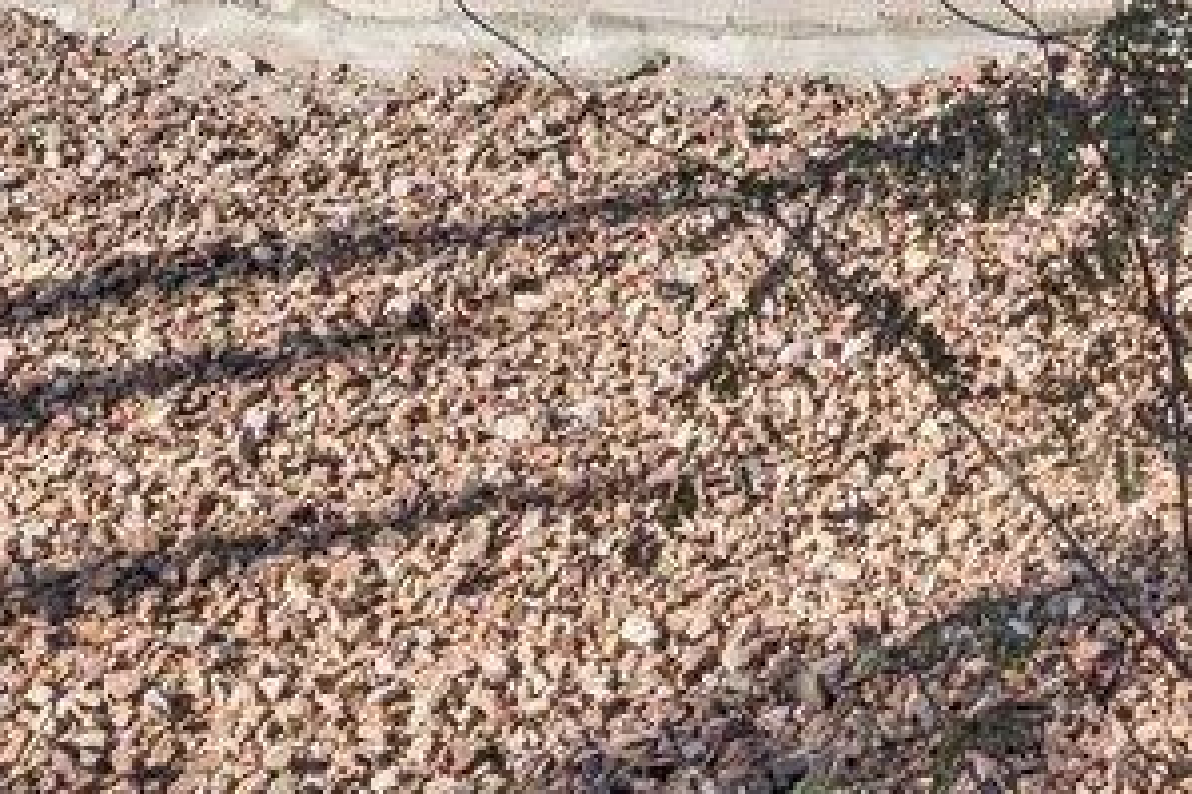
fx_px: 4647
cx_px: 1495
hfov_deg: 14.1
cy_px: -1426
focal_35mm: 140
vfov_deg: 8.5
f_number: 8
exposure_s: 1/1000
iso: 320
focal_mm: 20.5
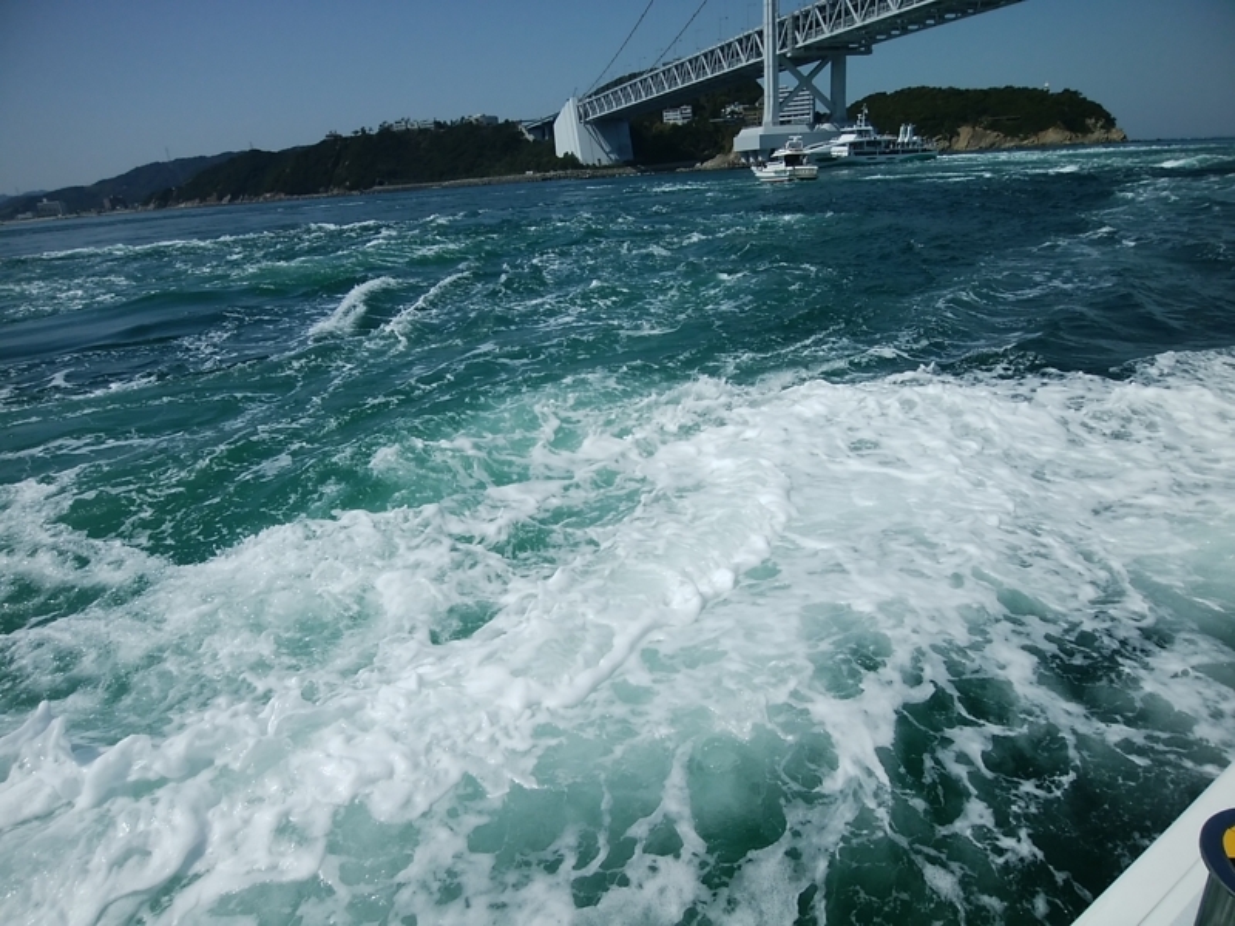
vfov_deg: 61.1
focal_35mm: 22
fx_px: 785
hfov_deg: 76.4
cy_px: 463
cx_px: 618
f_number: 2
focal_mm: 3
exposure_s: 1/3484
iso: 32
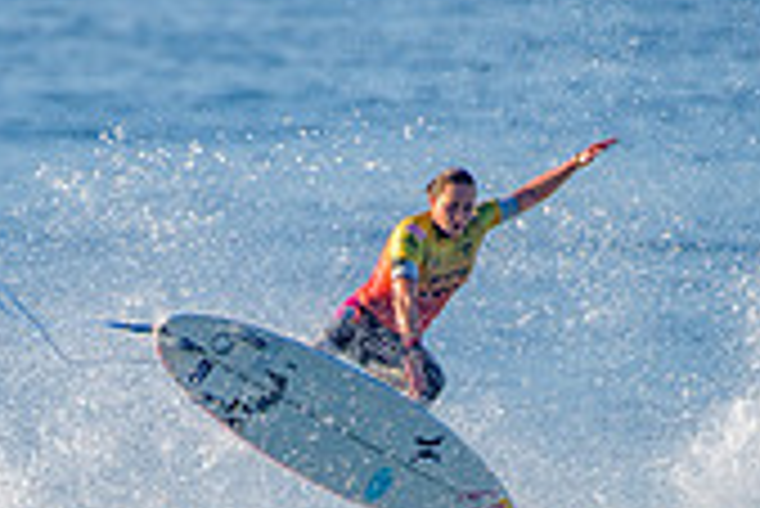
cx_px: 279
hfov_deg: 1.2
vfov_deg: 0.8
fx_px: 36257
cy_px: 618
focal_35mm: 1716
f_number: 5.6
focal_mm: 500
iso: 250
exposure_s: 1/1600
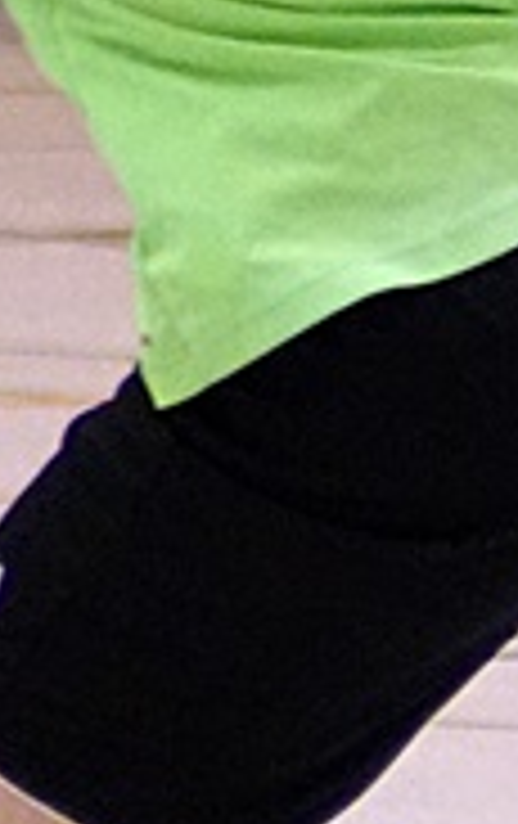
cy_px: 549
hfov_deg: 1.2
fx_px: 24749
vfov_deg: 1.9
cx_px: 1820
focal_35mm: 1100
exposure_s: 1/400
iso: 3200
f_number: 4
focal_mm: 110
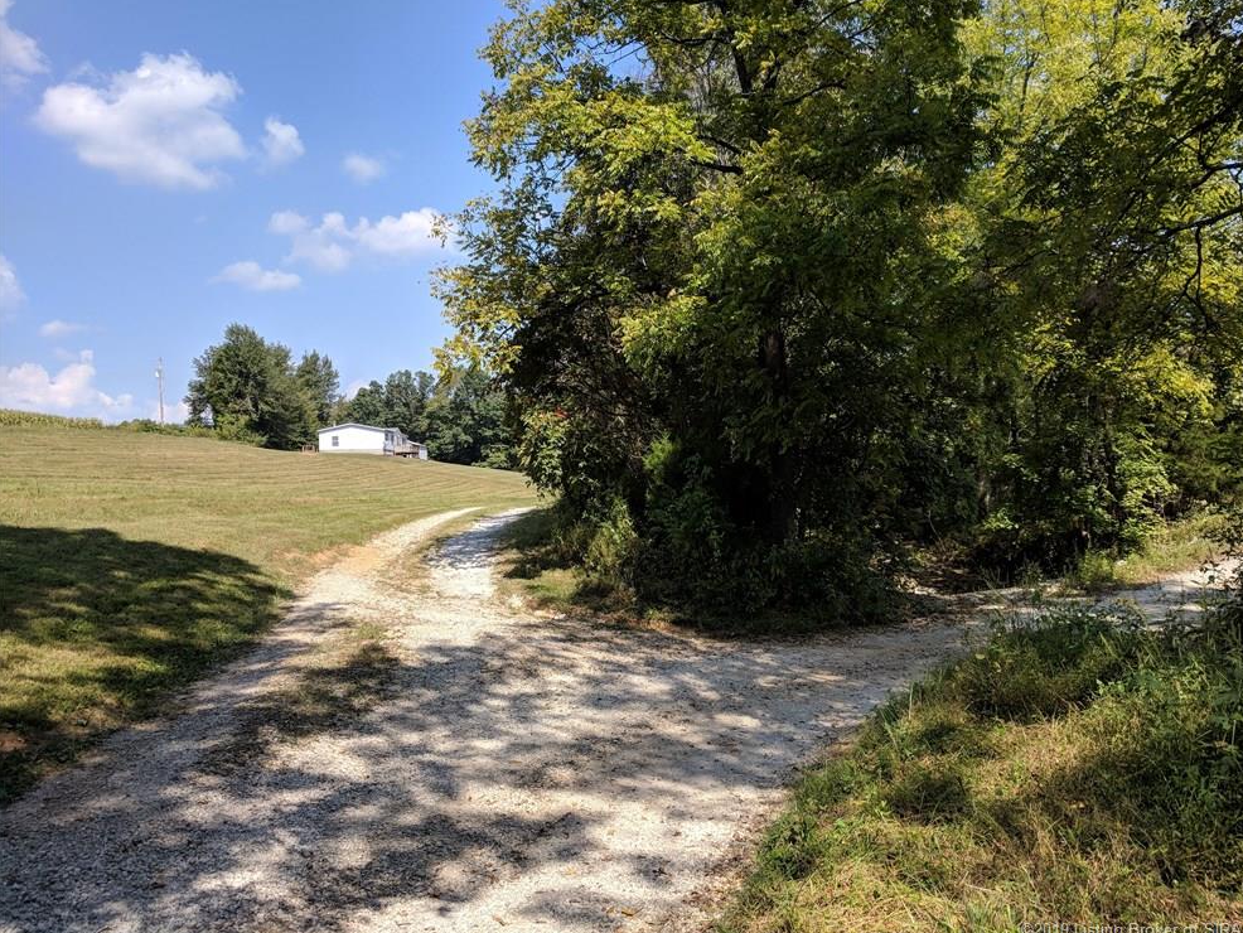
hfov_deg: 65.3
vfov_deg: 51.4
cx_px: 642
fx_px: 970
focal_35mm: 27
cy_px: 458
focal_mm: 4.67
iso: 50
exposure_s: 1/1292
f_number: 2
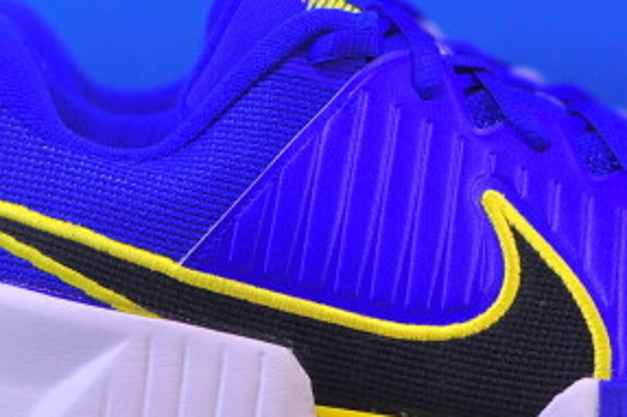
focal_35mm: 209
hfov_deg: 9.8
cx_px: 454
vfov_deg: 6.6
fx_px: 3638
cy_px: 53
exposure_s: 1/320
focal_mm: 50
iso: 250
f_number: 2.5
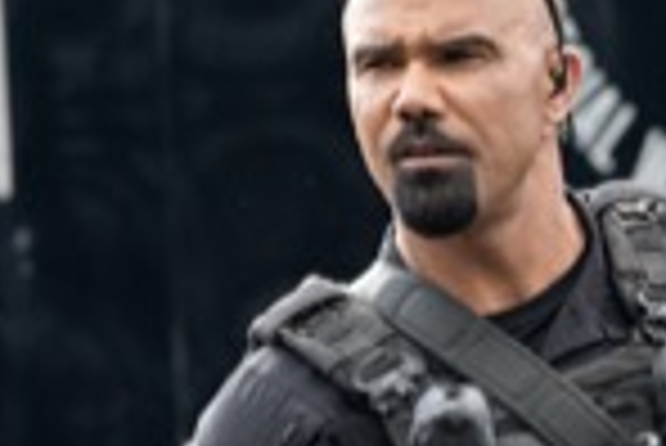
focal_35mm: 863
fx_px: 15981
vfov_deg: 1.6
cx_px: 518
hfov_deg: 2.4
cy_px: 489
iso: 5000
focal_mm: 256
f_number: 11
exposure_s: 1/800
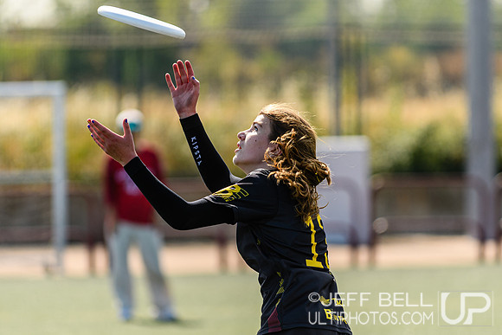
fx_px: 5603
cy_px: 177
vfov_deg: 3.4
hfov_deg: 5.1
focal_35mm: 402
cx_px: 251
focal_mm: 200
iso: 125
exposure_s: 1/1000
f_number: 3.2
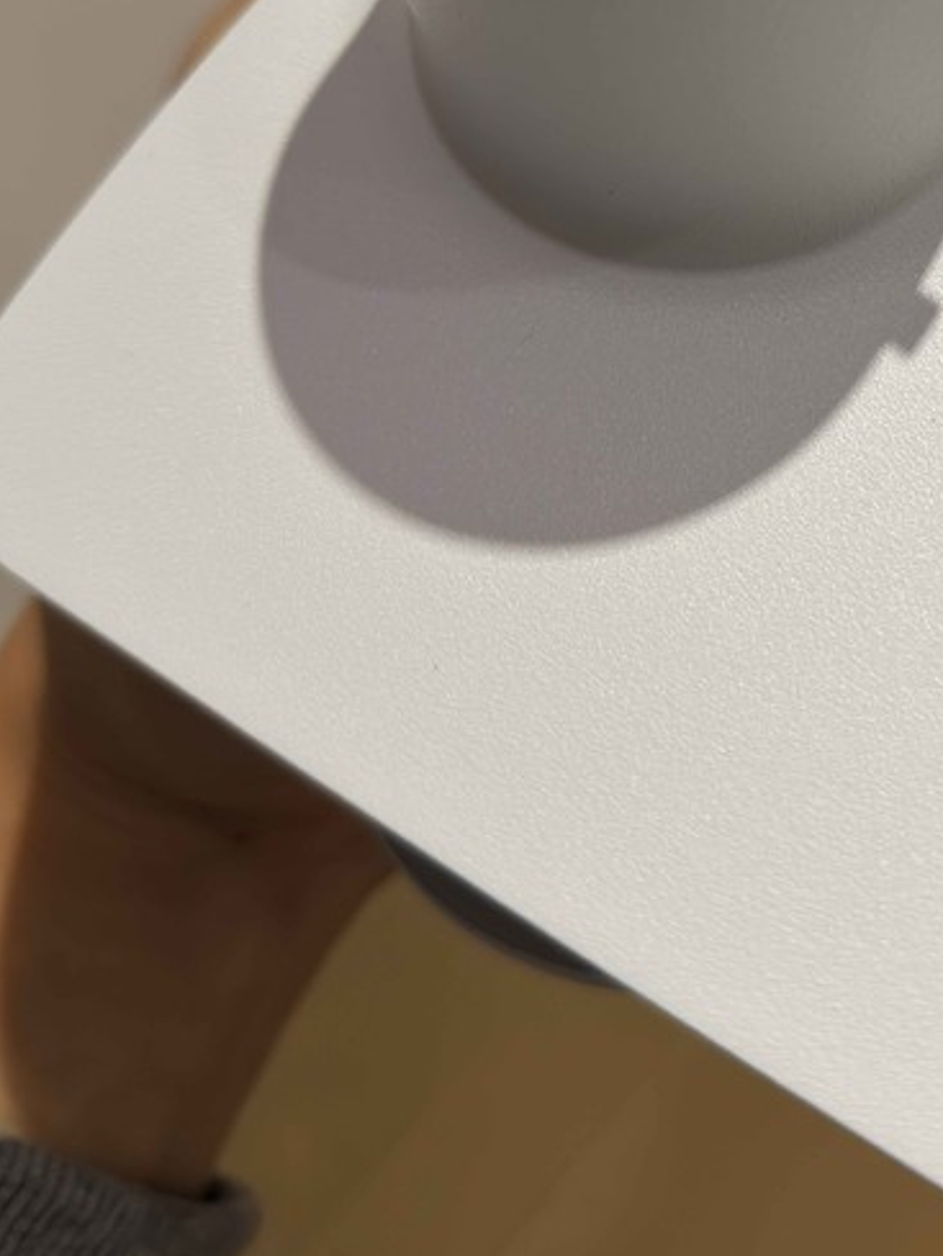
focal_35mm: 51
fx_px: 1852
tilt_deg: -19.9
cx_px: 910
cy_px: 77
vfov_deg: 34.9
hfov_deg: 27.2
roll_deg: +5.3
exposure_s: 1/60
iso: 80
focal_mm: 6.76
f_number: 1.78
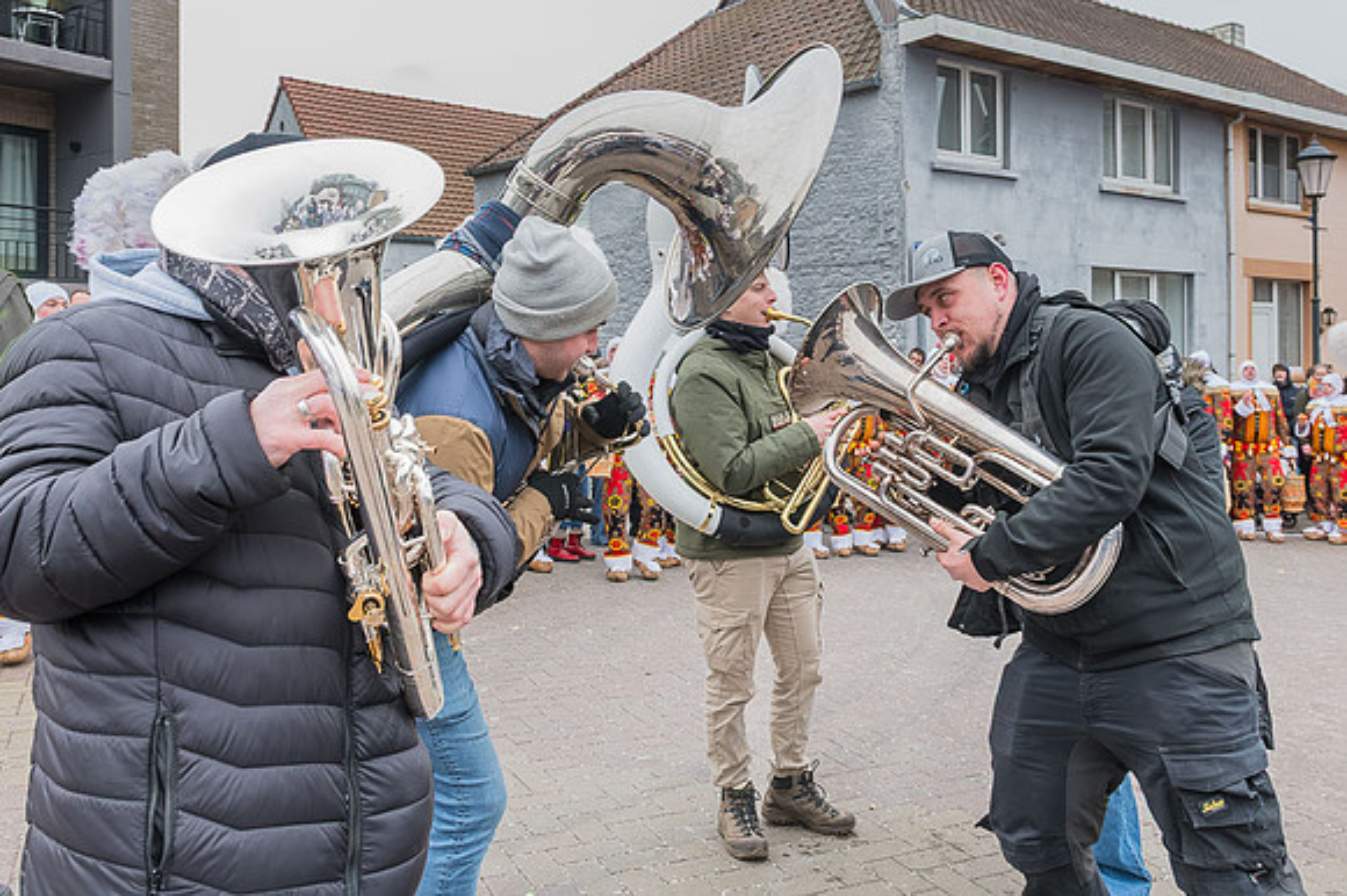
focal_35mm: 30
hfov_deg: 62.4
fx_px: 1110
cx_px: 727
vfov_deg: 43.6
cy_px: 342
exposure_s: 1/100
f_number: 8
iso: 800
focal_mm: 24
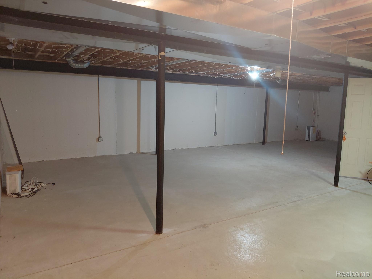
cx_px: 186
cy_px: 140
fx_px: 269
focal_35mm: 25
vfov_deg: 54.9
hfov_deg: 69.4
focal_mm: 4.69
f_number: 1.8
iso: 320
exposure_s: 1/40
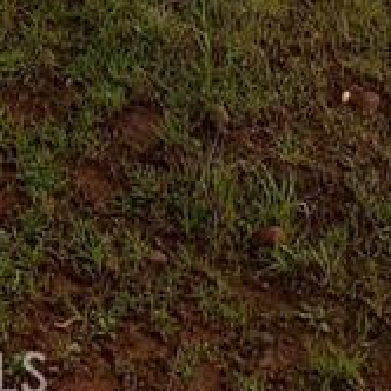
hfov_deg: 12.3
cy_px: -497
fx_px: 1815
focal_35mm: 142
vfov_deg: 10.8
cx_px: 167
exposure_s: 1/243
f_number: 2.4
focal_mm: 4.3
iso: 50
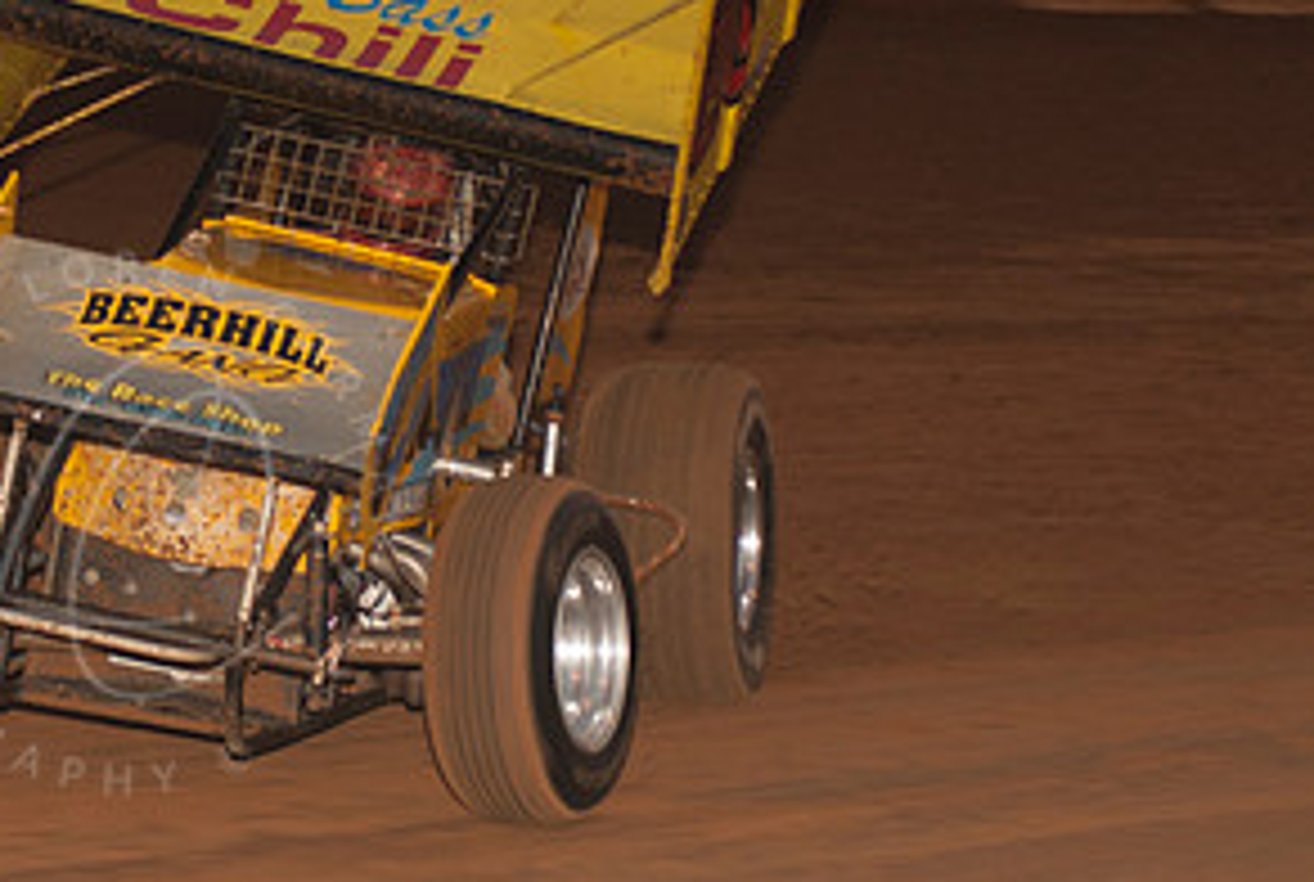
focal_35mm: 238
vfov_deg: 5.8
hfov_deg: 8.6
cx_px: 126
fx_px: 8705
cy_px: 104
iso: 400
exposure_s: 1/400
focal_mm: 80
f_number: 4
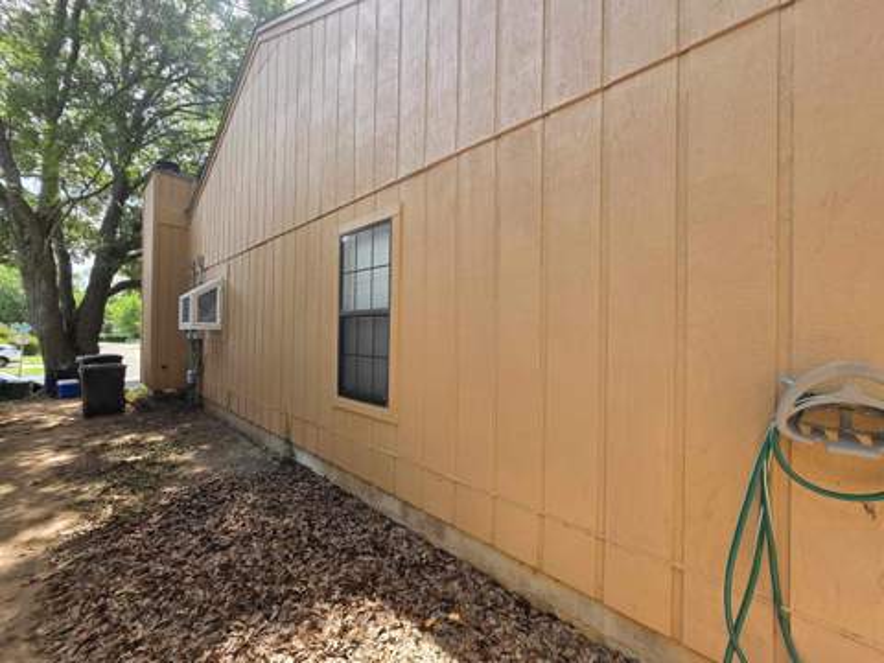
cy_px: 332
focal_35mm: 13
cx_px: 442
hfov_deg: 106.2
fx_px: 332
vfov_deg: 89.9
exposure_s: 1/319
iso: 32
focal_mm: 2.2
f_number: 1.9
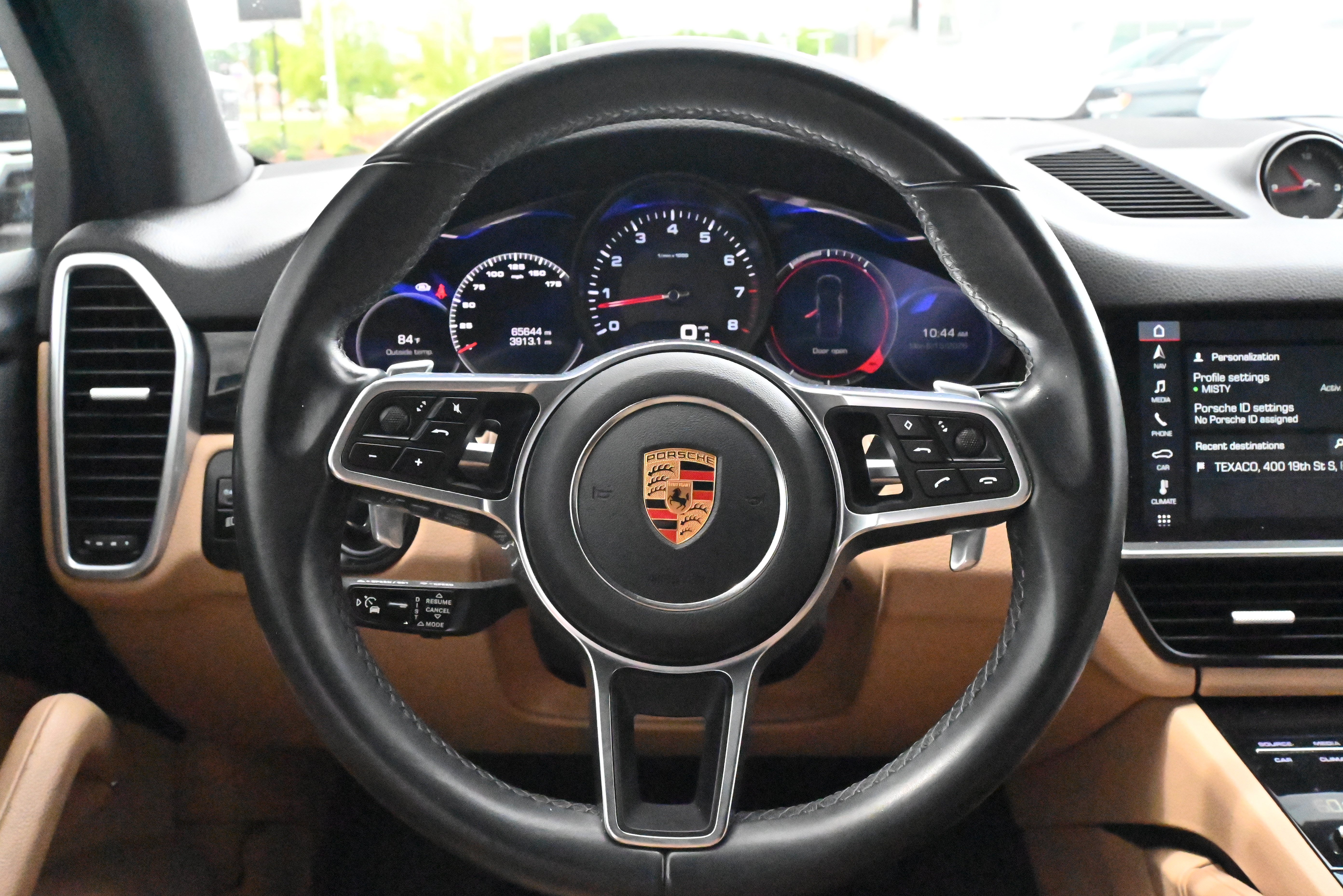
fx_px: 1371
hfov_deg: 52.2
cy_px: 448
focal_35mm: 37
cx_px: 672
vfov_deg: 36.2
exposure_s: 1/2000
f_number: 8
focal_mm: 24.5
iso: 16000
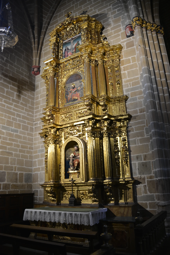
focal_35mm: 28
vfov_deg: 65.5
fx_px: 198
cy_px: 128
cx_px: 85
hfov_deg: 46.4
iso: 720
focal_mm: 28
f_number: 3.5
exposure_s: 1/30
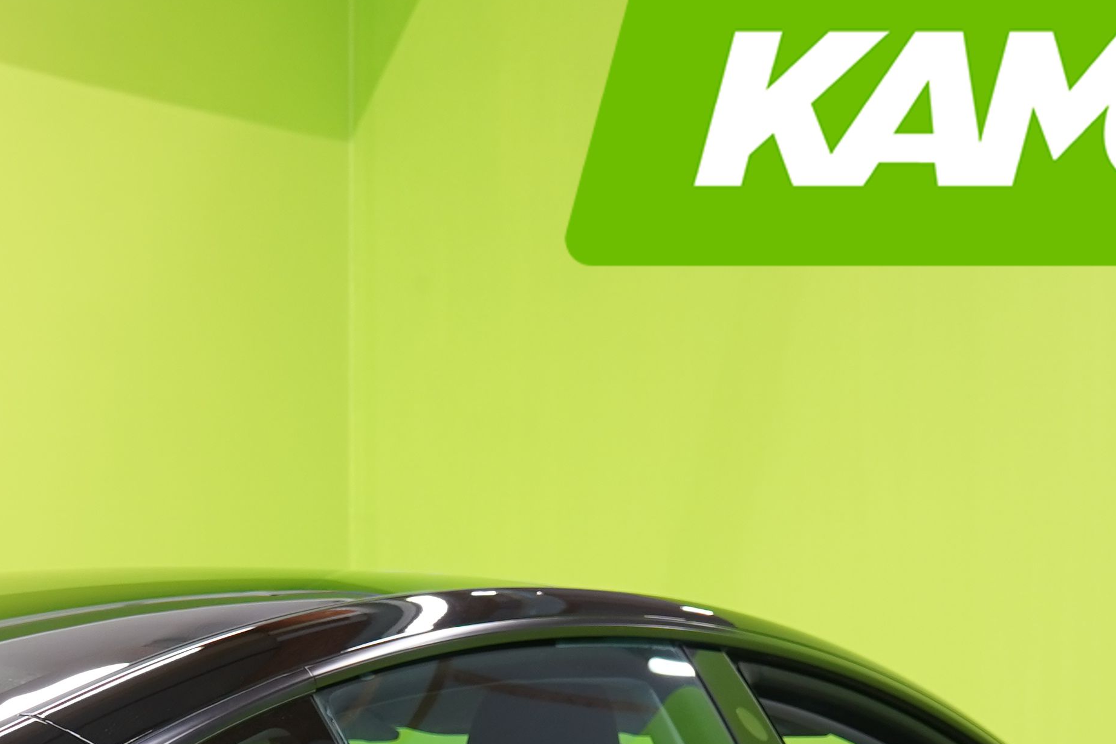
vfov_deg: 8.0
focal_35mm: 169
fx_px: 5239
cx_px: 109
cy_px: 1047
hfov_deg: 12.1
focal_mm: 52
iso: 400
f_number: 5
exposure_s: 1/25
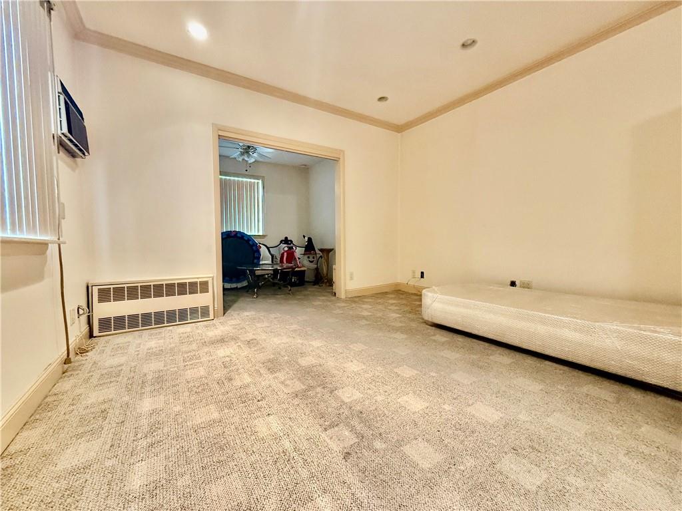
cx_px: 341
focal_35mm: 14
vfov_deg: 85.7
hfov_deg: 102.1
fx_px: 276
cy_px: 256
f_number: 2.2
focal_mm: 2.22
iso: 500
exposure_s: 1/60
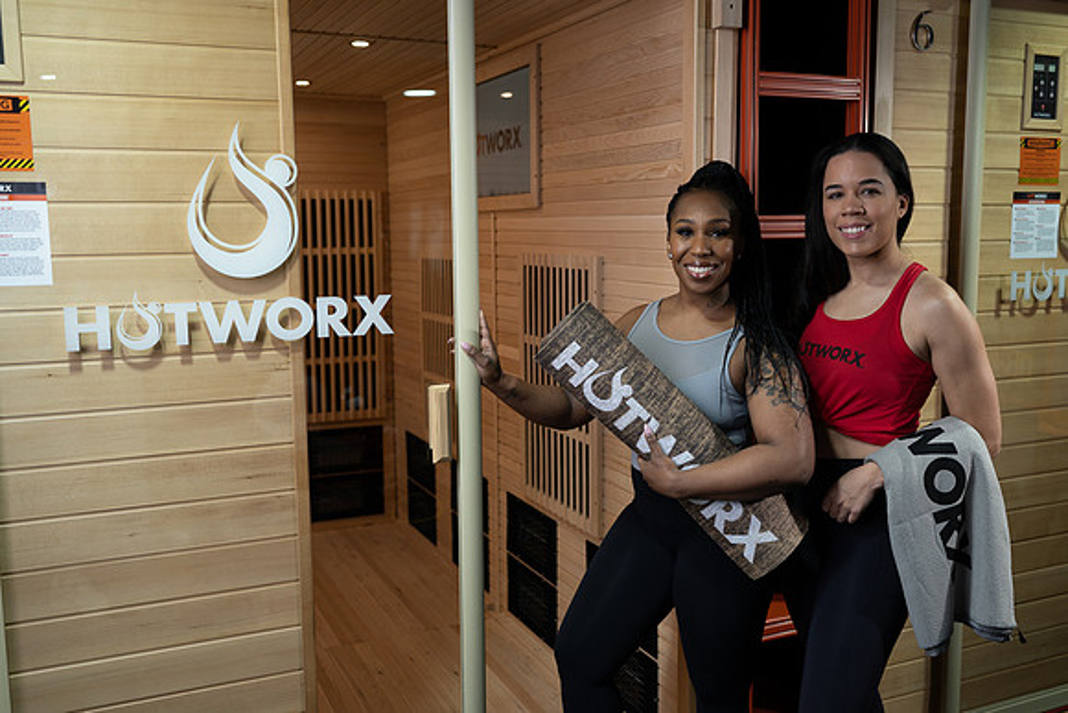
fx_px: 1039
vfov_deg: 37.9
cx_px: 534
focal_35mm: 35
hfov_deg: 54.4
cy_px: 356
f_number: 2.8
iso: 200
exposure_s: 1/125
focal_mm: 35
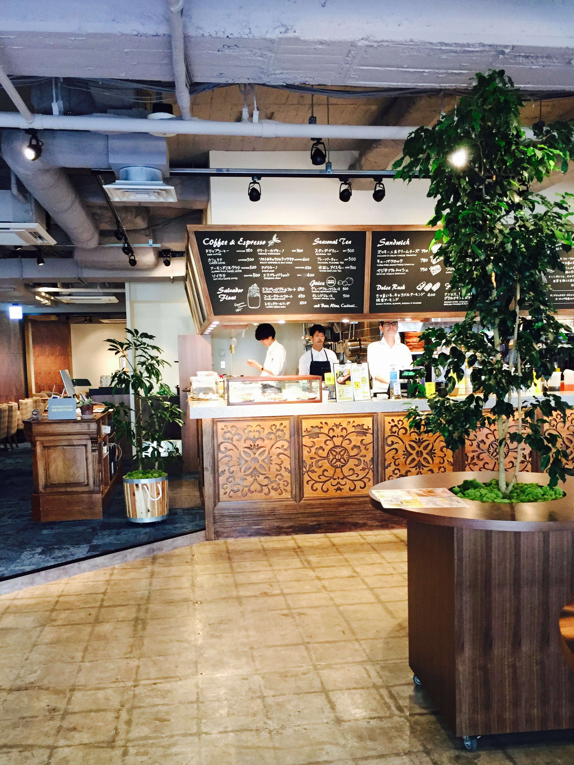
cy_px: 426
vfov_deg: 55.2
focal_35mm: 33
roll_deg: +2.1
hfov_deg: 42.9
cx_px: 282
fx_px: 730
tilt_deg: -4.6
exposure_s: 1/30
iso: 160
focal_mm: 4.15
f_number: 2.2
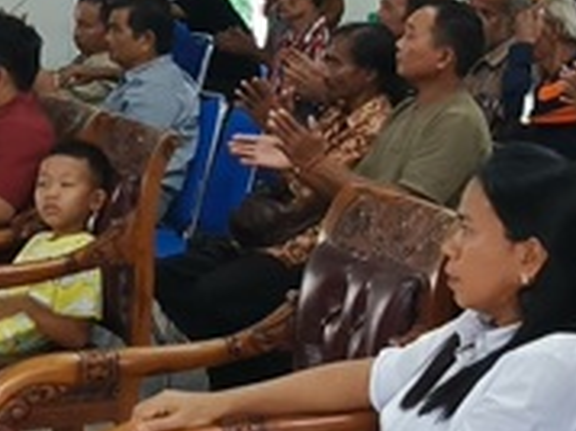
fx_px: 2228
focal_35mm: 134
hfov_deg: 14.0
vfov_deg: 11.1
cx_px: 821
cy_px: 228
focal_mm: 5.25
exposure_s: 1/50
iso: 1432
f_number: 1.75
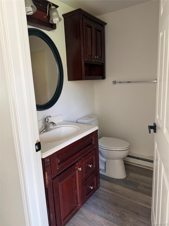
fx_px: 156
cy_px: 113
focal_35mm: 24
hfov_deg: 56.8
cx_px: 84
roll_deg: +2.0
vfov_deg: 71.6
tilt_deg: -9.9
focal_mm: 6.76
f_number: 1.78
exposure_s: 1/83
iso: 200
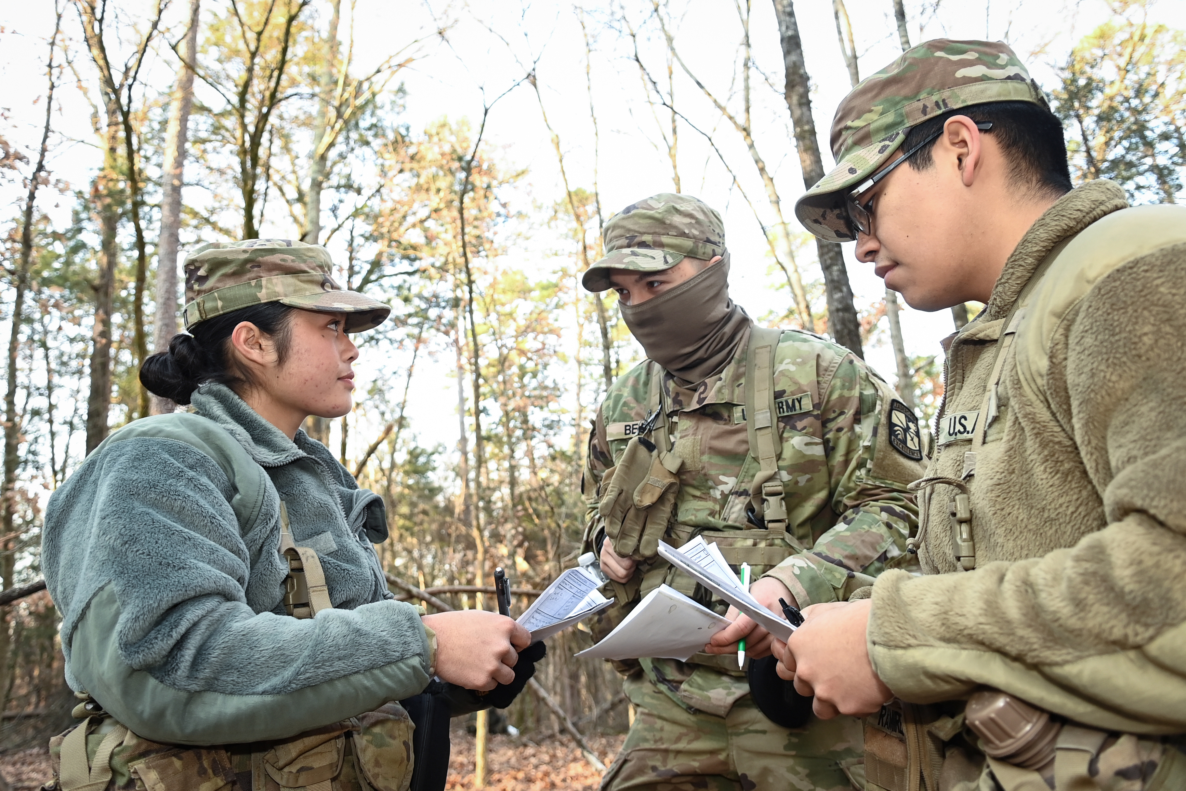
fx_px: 824
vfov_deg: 51.3
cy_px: 396
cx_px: 593
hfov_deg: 71.5
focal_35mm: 25
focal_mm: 17
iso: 400
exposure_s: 1/160
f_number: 3.2
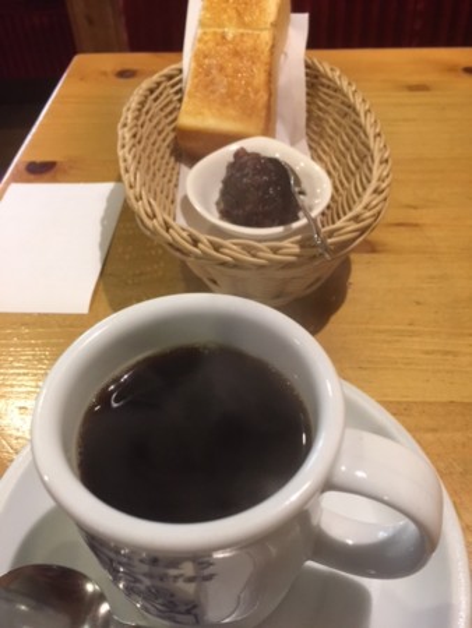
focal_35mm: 29
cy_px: 314
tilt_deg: -45.4
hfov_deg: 48.3
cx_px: 236
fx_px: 527
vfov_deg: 61.6
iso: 125
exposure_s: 1/15
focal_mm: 4.15
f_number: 2.2
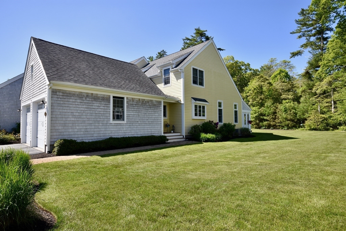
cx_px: 173
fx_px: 187
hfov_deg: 85.4
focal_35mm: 20
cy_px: 116
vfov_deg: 63.2
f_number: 8
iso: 360
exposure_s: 1/500
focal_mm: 13
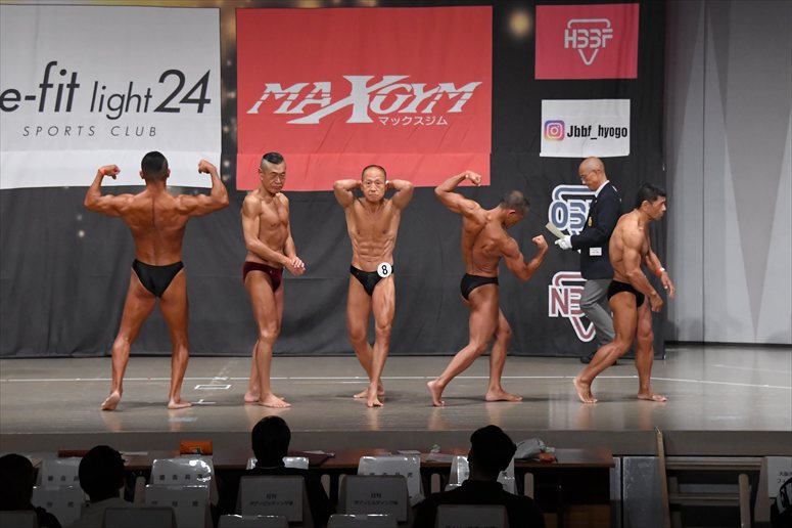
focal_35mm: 108
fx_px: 2375
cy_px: 264
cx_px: 396
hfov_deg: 18.9
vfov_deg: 12.7
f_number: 5.6
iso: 5000
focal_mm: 72
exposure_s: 1/400
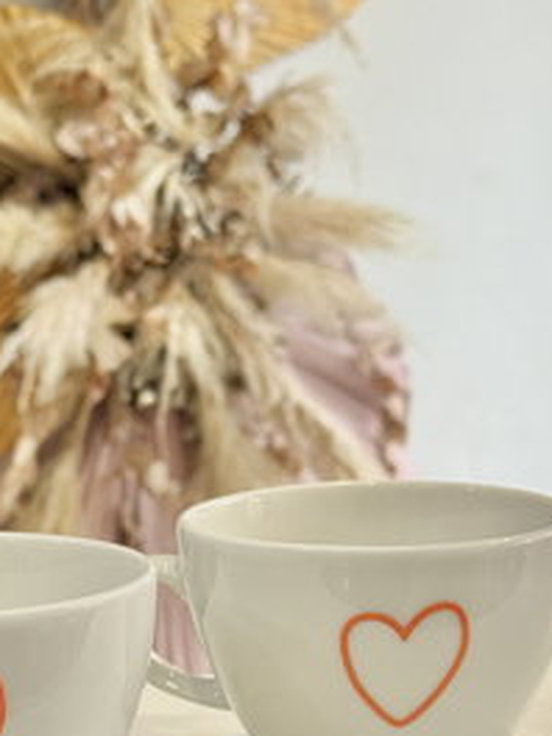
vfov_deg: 20.2
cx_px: 103
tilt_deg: -9.4
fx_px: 2062
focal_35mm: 97
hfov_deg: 15.1
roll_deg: +1.9
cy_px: 473
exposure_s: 1/121
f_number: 1.78
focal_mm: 6.76
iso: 80
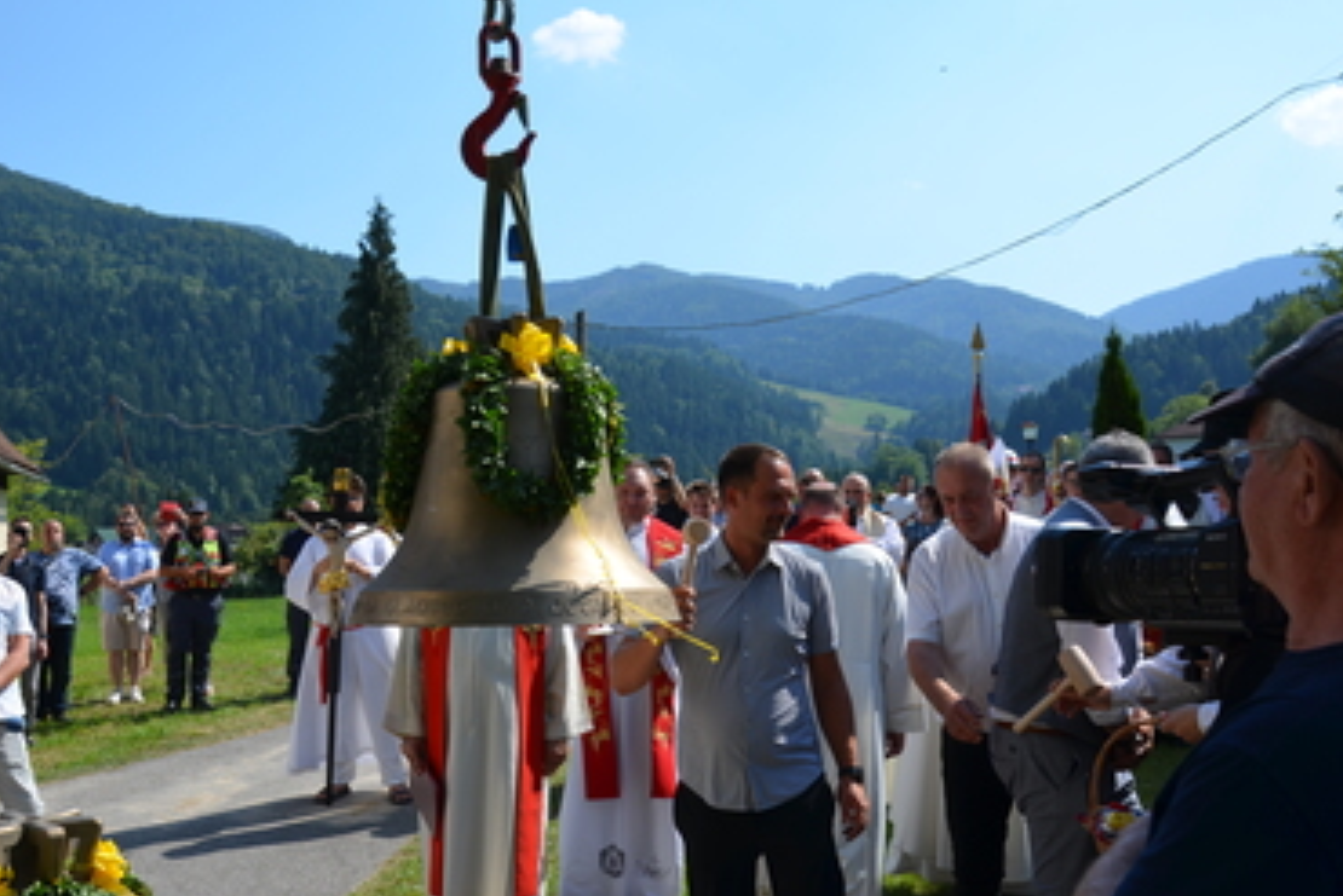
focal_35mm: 40
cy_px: 475
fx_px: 1493
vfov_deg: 33.4
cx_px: 577
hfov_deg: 48.3
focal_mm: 22
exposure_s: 1/250
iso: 100
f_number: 8
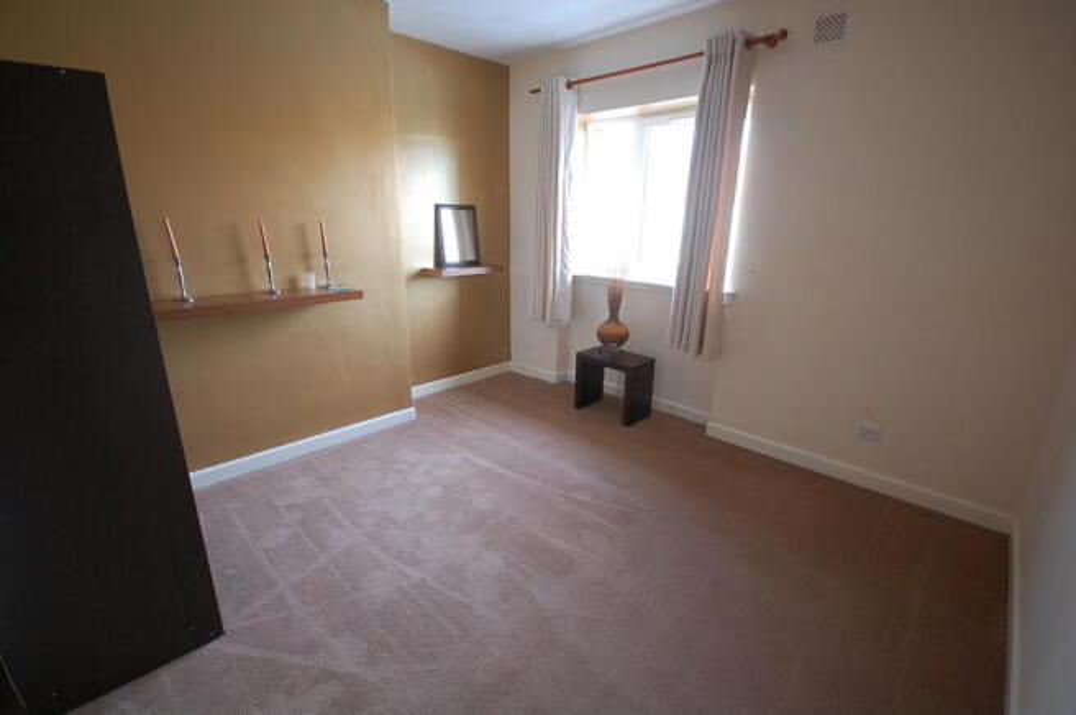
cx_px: 538
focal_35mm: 15
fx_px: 448
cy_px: 358
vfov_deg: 77.2
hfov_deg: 100.4
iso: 800
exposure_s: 1/30
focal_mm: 10
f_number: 4
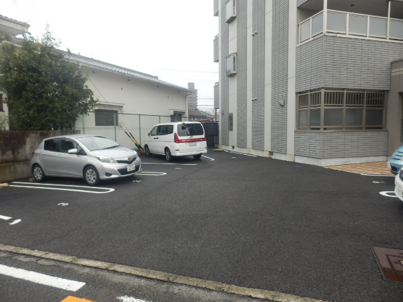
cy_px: 151
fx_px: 279
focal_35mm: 24
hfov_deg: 71.6
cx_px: 202
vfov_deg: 56.8
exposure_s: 1/160
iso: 80
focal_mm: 4.2
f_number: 3
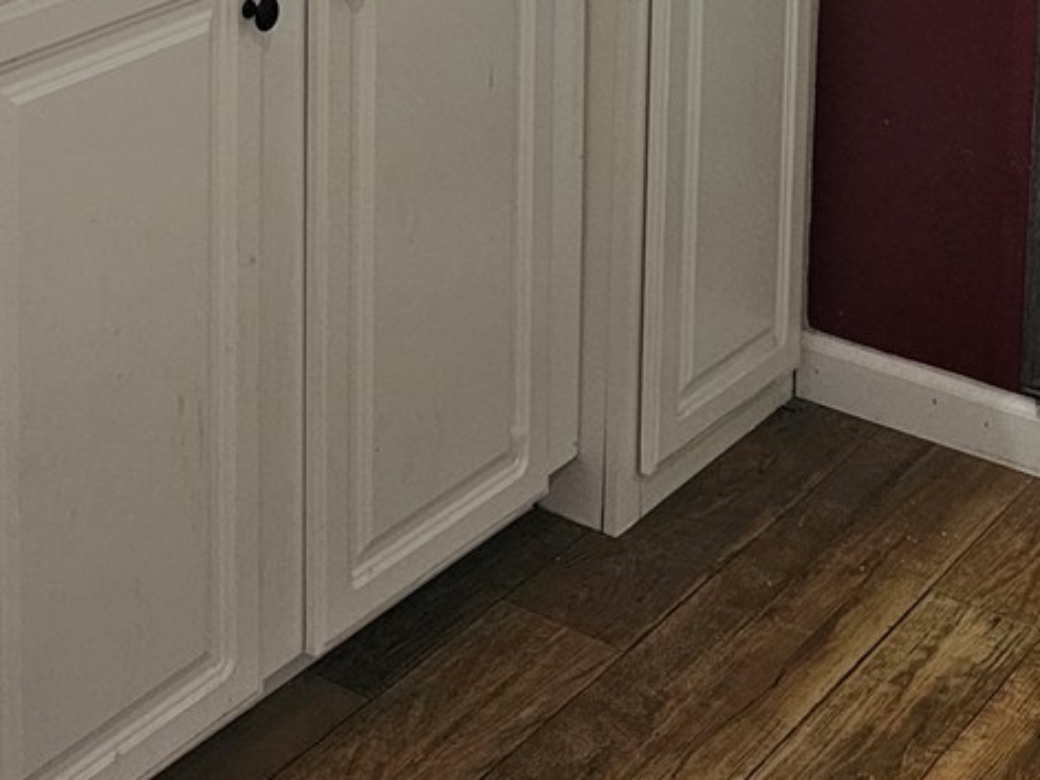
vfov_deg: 17.1
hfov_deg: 24.8
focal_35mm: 78
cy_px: -394
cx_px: 275
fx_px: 2343
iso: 400
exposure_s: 1/120
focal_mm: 6.3
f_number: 1.7
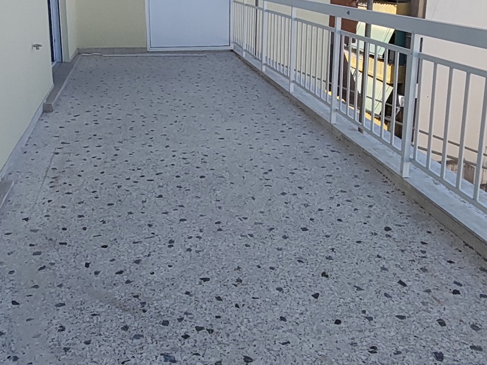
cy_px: 100
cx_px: 215
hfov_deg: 51.2
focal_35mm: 36
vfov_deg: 38.8
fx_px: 506
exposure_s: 1/568
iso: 50
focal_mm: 1.67
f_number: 2.2
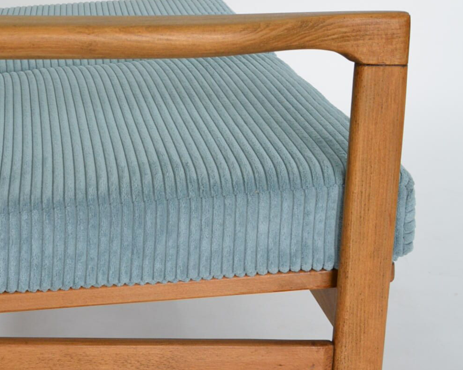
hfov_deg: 23.7
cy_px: 67
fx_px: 1055
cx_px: 3
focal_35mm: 77
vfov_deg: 19.7
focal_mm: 18
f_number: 5.6
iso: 640
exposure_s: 1/60
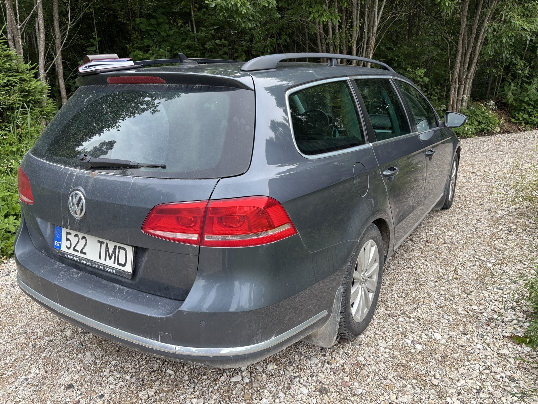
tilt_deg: -16.5
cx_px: 269
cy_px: 202
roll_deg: +1.0
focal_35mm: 26
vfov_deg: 53.1
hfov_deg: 67.3
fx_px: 404
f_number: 1.6
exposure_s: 1/320
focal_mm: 5.96
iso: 50
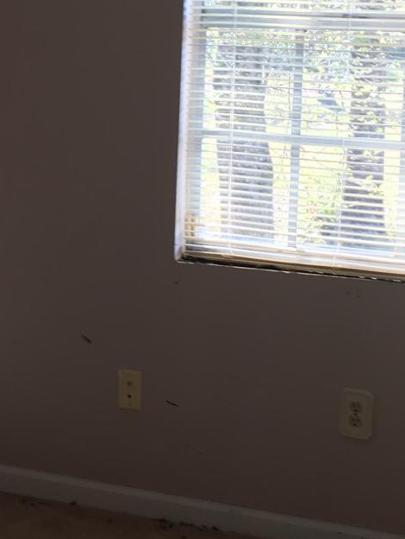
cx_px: -45
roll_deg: +0.8
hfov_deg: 15.5
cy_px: 143
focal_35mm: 93
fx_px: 1451
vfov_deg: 20.9
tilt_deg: -5.6
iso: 25
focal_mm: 4.15
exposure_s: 1/60
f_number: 2.2
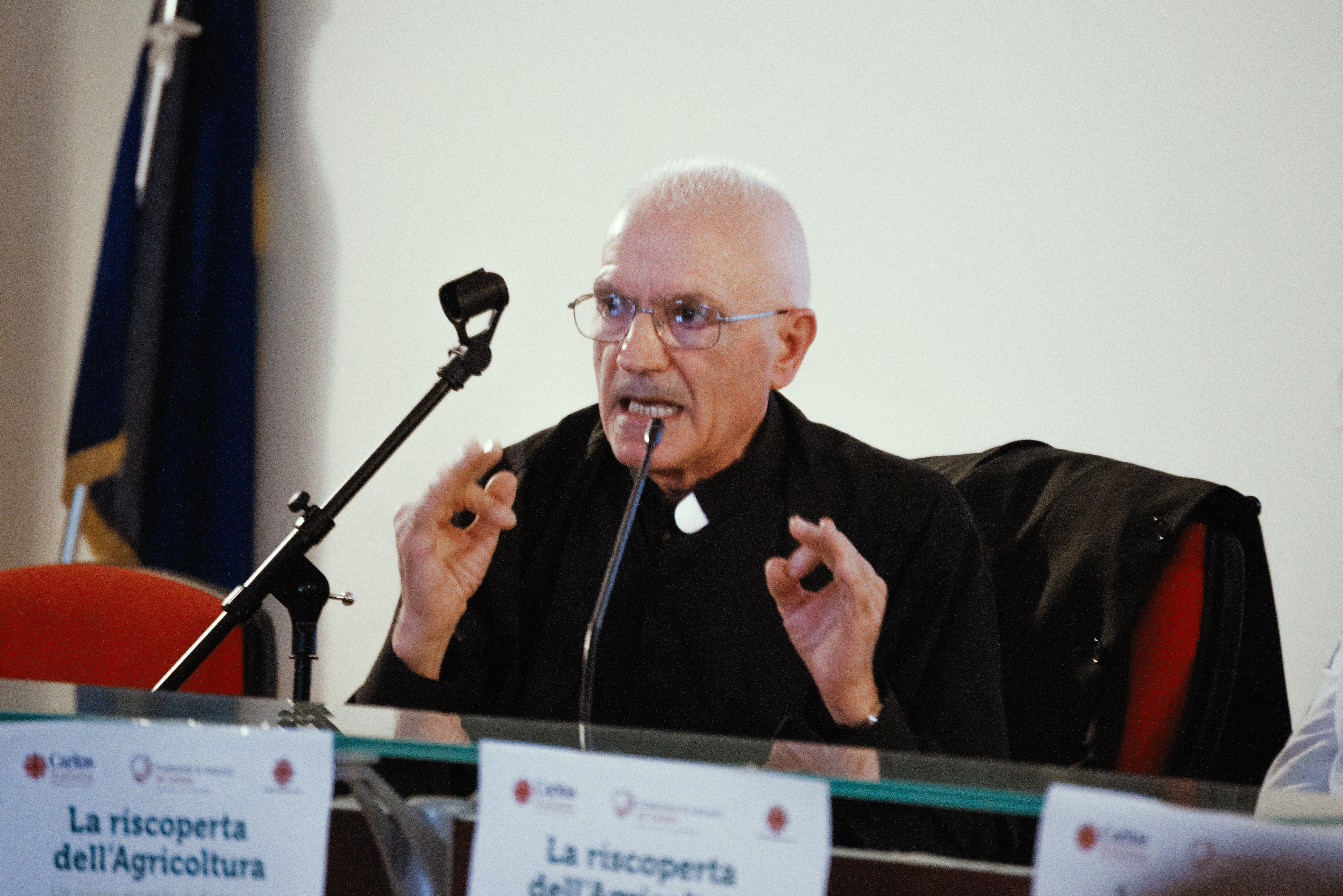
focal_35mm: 262
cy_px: 448
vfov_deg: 5.2
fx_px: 9792
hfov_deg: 7.8
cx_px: 672
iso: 800
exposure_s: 1/40
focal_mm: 175
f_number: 5.3
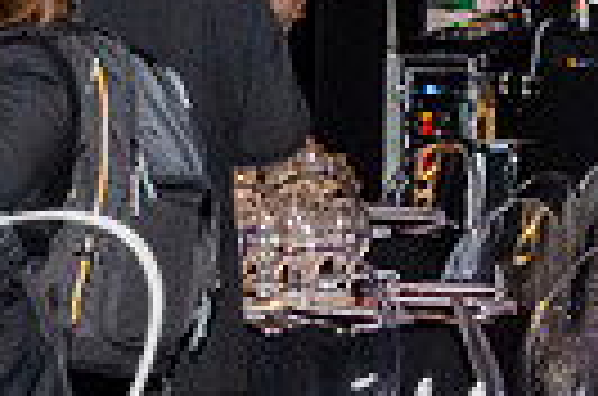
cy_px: 45
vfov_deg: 3.8
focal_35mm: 361
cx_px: -477
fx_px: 5982
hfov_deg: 5.6
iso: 3200
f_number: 5.6
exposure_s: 1/60
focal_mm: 55
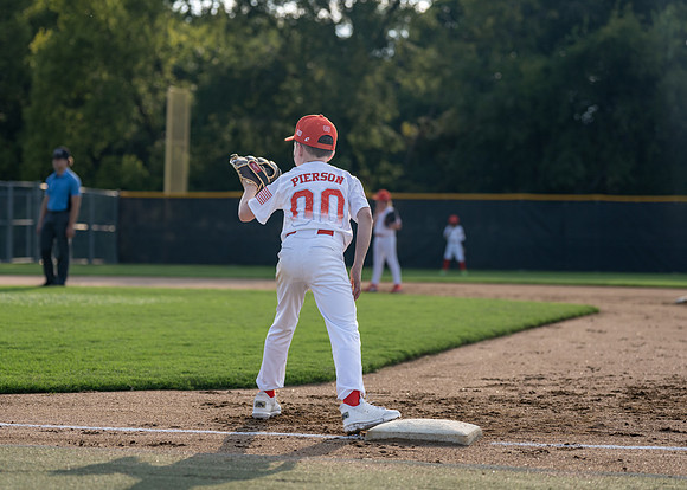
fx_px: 2159
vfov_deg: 13.0
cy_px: 240
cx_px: 299
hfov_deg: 18.1
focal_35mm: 111
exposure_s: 1/2500
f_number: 2.8
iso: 250
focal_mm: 86
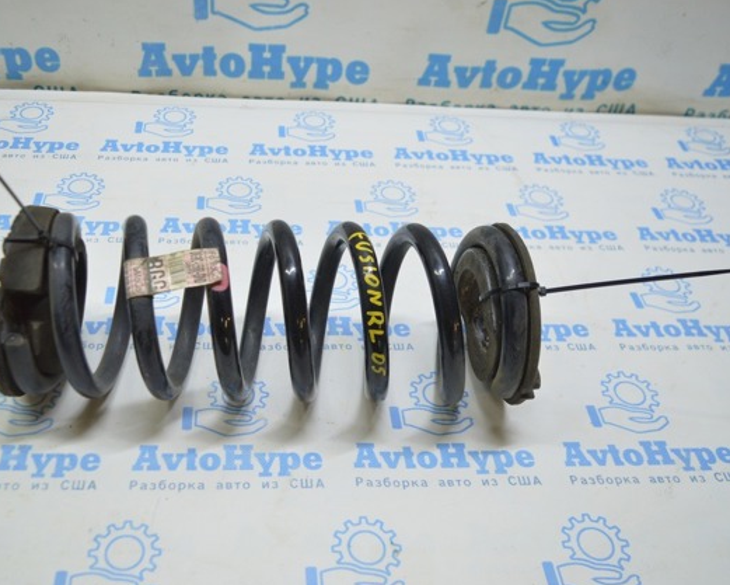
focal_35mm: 38
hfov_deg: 47.6
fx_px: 821
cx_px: 284
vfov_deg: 39.2
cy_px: 294
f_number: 3.8
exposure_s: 1/60
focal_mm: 22
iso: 400
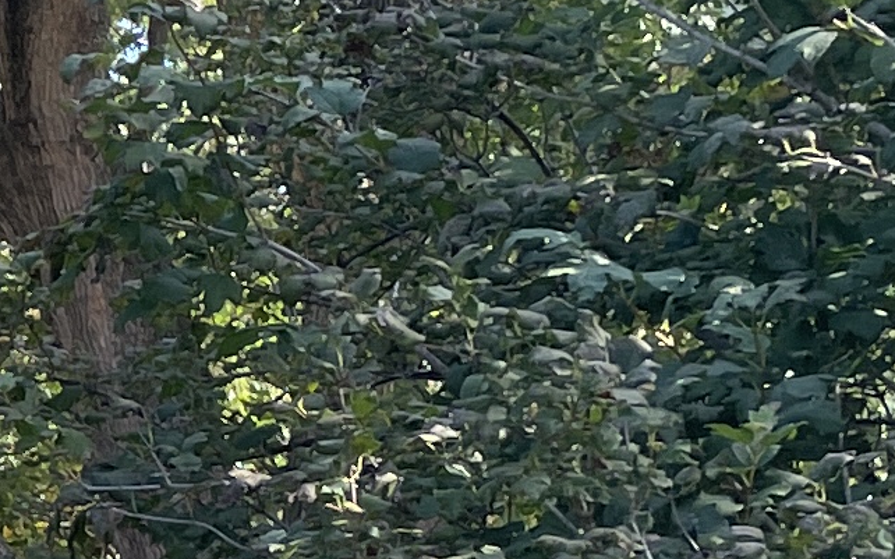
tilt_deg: -0.1
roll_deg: -0.2
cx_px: -722
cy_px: 577
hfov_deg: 11.3
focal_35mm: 173
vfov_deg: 7.5
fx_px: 4219
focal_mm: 4.2
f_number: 1.6
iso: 32
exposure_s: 1/406
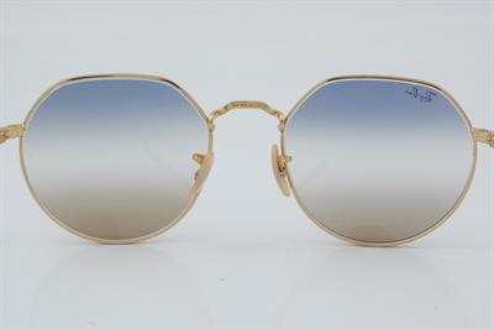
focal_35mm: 82
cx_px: 247
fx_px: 1131
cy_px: 164
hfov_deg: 24.6
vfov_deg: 16.5
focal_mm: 55
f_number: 29
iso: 100
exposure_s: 1/4
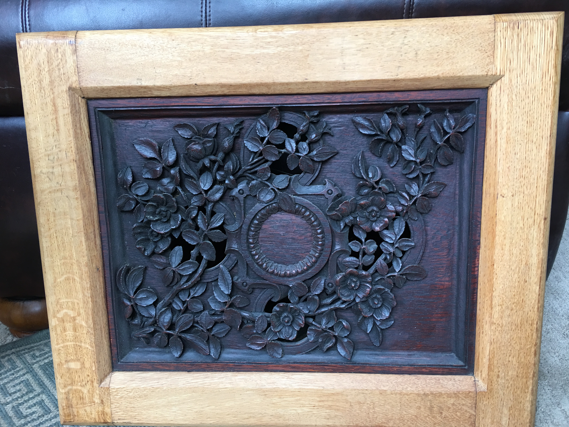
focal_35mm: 29
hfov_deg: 61.7
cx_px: 284
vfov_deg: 48.2
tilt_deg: -17.7
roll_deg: +3.0
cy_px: 214
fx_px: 477
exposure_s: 1/15
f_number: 2.2
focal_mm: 4.15
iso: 32
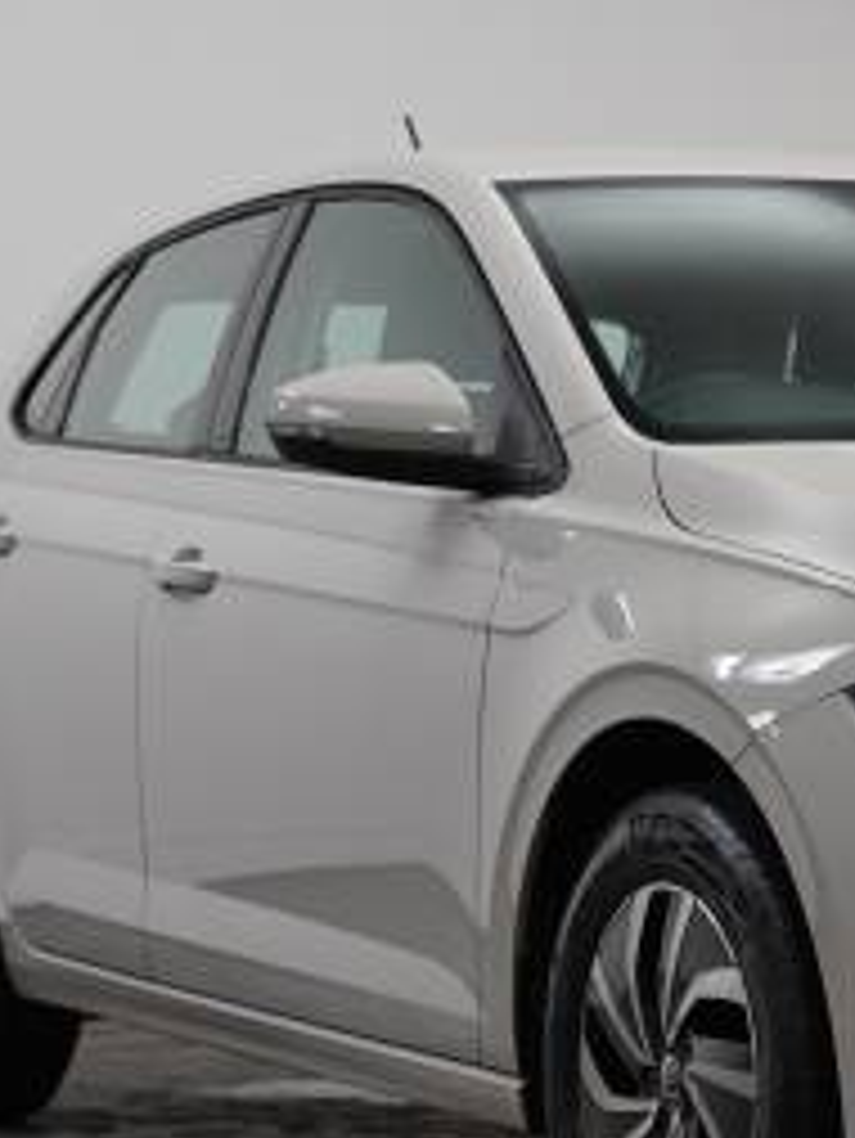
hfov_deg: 11.1
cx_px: 999
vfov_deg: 15.0
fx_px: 4317
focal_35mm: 131
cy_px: 661
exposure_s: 1/160
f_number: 4
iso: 1000
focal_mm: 53.9
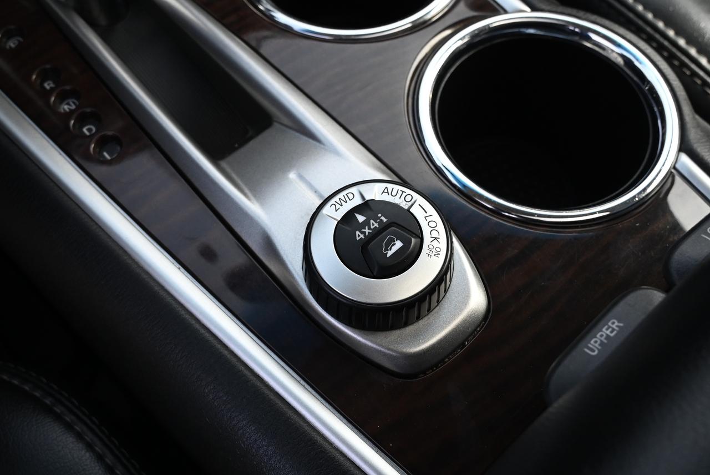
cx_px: 355
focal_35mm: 36
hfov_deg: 53.1
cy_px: 238
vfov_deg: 36.9
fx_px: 711
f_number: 6.3
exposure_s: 1/800
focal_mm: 24
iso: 1600
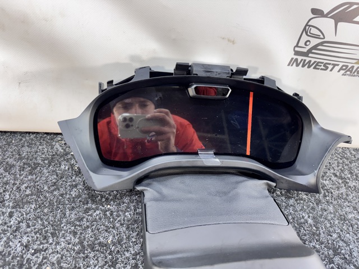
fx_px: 249
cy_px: 134
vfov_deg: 56.8
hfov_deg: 71.6
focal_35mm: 24
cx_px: 180
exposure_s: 1/100
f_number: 1.78
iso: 125
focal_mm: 6.76
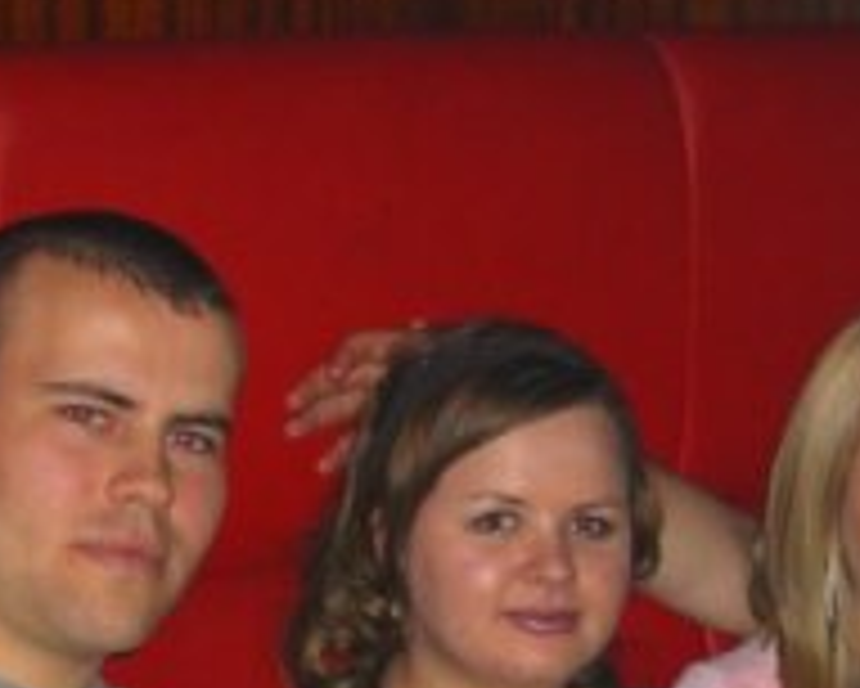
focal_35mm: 141
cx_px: 590
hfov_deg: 13.6
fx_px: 3591
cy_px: 908
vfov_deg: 10.7
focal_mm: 9.5
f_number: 3.1
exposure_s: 1/60
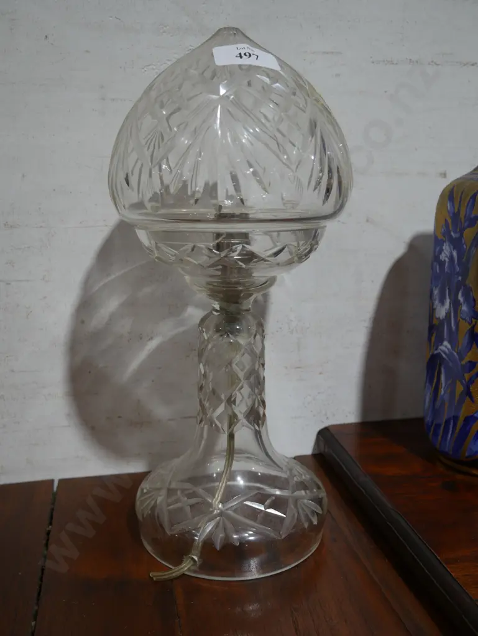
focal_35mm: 34
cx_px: 239
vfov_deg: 53.9
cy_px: 318
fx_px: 625
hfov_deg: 41.8
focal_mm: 17
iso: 200
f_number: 4
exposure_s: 1/60
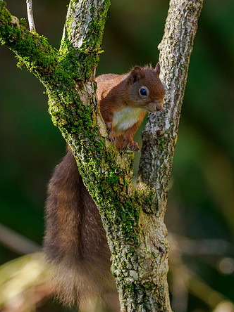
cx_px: 136
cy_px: 170
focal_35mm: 877
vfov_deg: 2.3
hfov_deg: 1.7
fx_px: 7920
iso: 800
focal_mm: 300
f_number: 4
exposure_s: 1/640
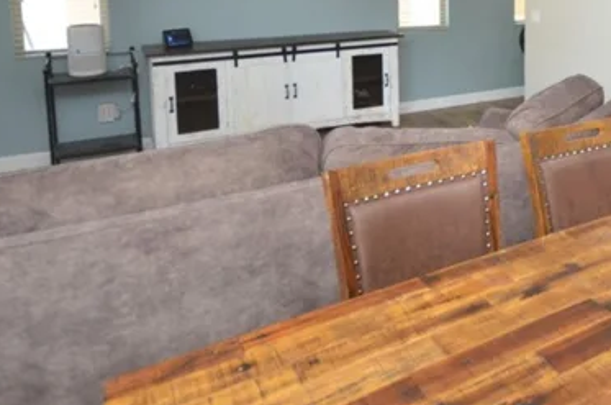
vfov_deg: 35.4
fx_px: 576
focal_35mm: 34
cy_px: 10
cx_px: 544
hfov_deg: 50.0
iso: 500
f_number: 4
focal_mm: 10
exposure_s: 1/60
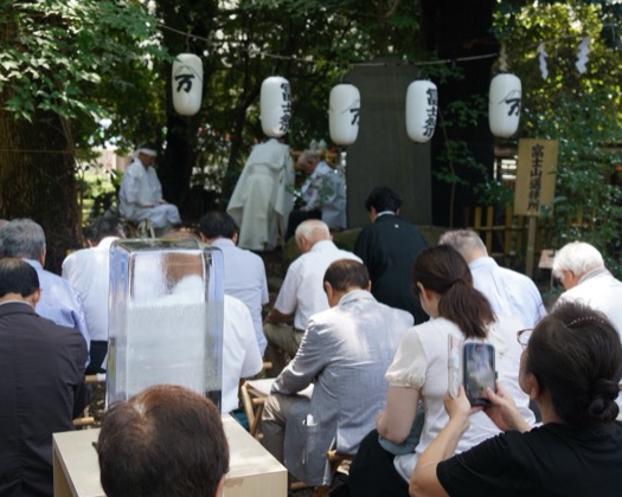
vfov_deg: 31.5
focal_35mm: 48
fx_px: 884
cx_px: 300
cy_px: 247
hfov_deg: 38.8
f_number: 4
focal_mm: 28
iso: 320
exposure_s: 1/160
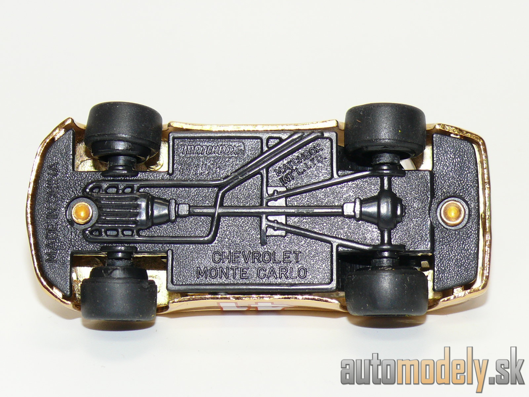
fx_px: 1773
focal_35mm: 116
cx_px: 264
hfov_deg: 17.0
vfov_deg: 12.8
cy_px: 198
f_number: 4
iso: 100
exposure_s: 1/30
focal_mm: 14.3
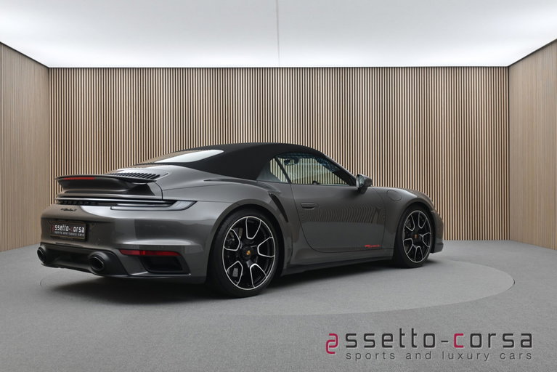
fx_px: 638
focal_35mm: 41
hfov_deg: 47.1
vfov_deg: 32.5
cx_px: 278
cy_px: 186
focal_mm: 27.5
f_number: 4.5
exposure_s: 1/40
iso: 500
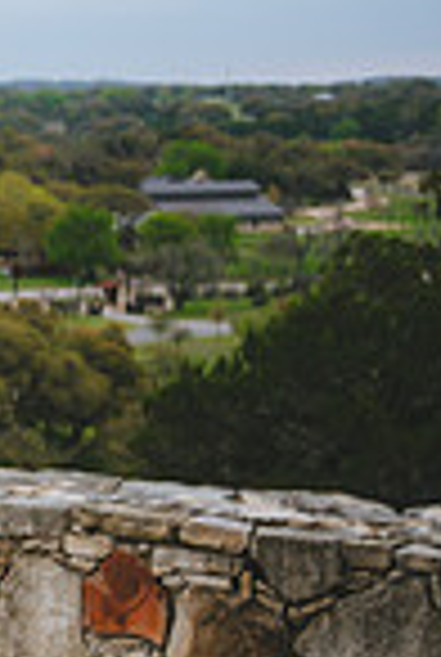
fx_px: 2231
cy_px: 297
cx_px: -918
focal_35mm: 122
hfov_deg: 9.0
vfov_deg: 16.7
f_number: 2.8
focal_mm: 29
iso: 125
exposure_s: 1/160
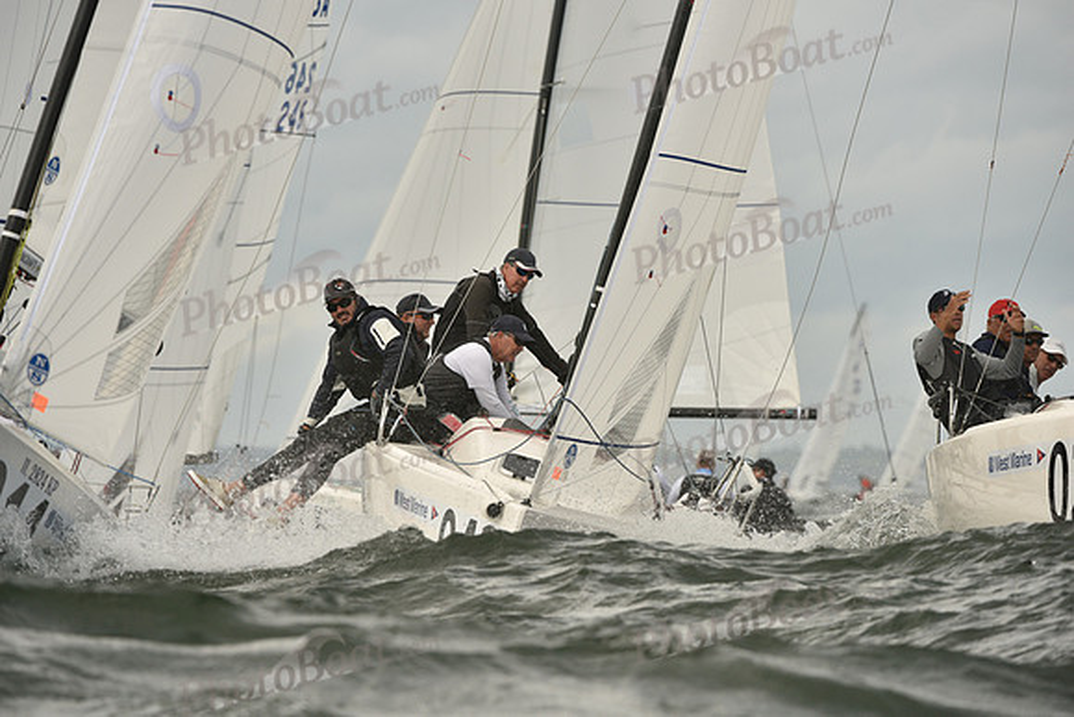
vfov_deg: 4.2
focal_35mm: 330
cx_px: 537
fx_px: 9847
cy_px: 358
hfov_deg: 6.2
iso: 320
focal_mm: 330
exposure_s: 1/1250
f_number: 7.1
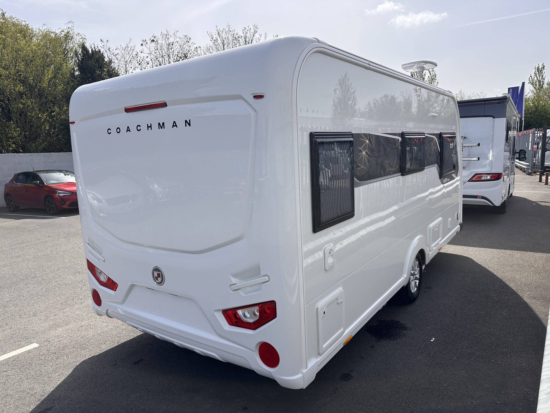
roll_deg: +3.2
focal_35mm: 24
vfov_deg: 56.8
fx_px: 381
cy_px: 206
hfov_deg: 71.6
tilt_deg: -3.9
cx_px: 275
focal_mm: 6.86
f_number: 1.78
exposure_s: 1/4762
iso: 80
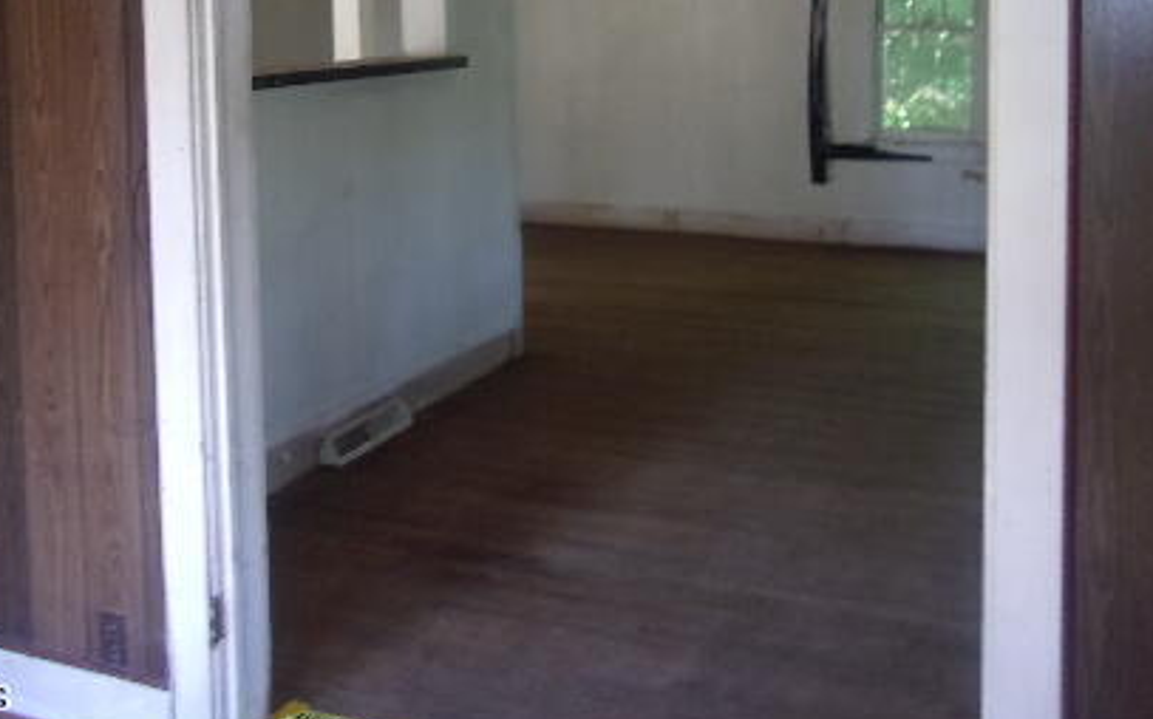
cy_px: 79
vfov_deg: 27.6
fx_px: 1413
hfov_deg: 44.4
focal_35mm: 45
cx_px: 592
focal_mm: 4.9
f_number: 3
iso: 160
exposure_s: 1/34
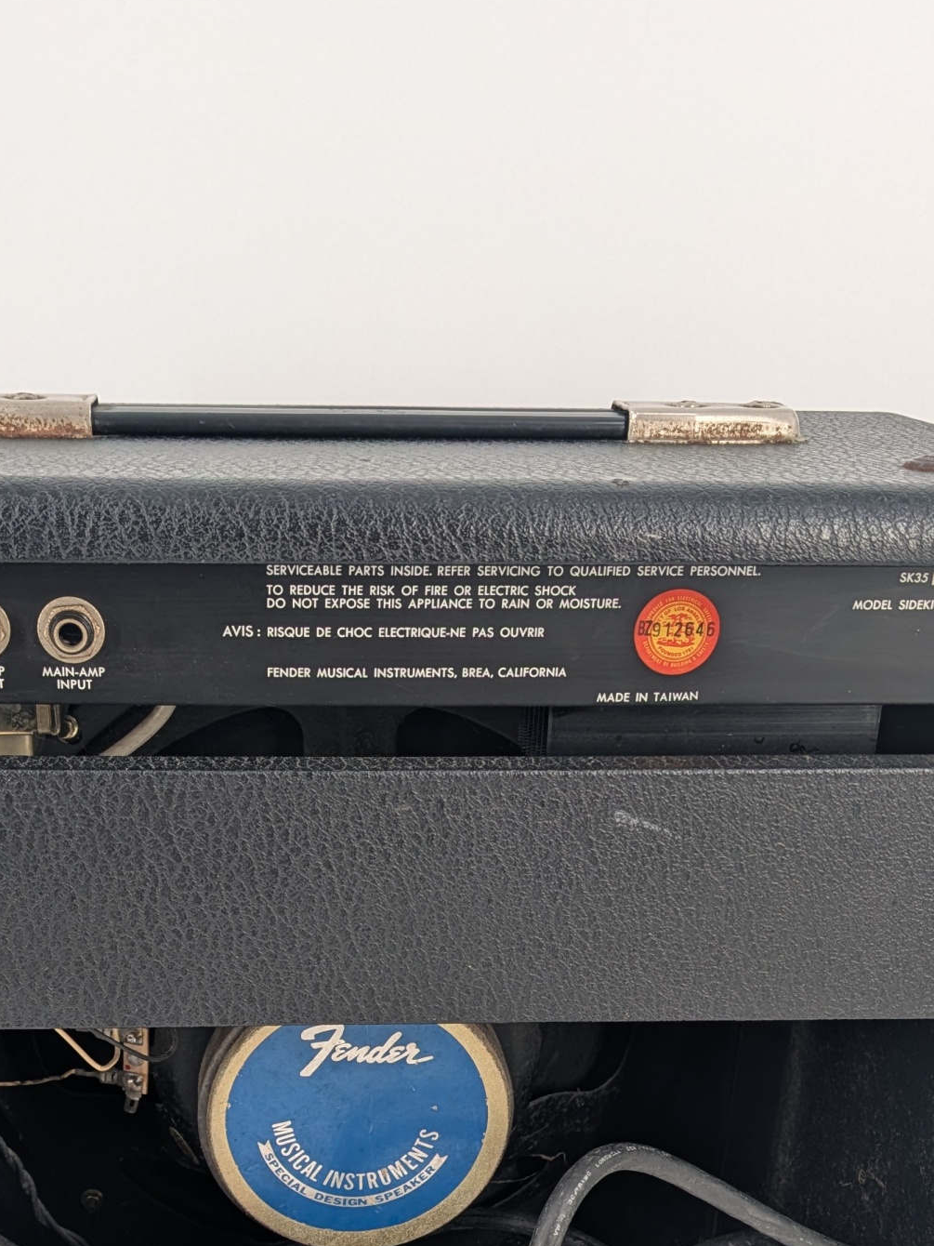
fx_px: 1547
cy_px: 1005
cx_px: 343
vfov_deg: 41.8
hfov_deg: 33.4
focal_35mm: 43
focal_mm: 4.53
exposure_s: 1/60
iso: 64
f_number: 1.7
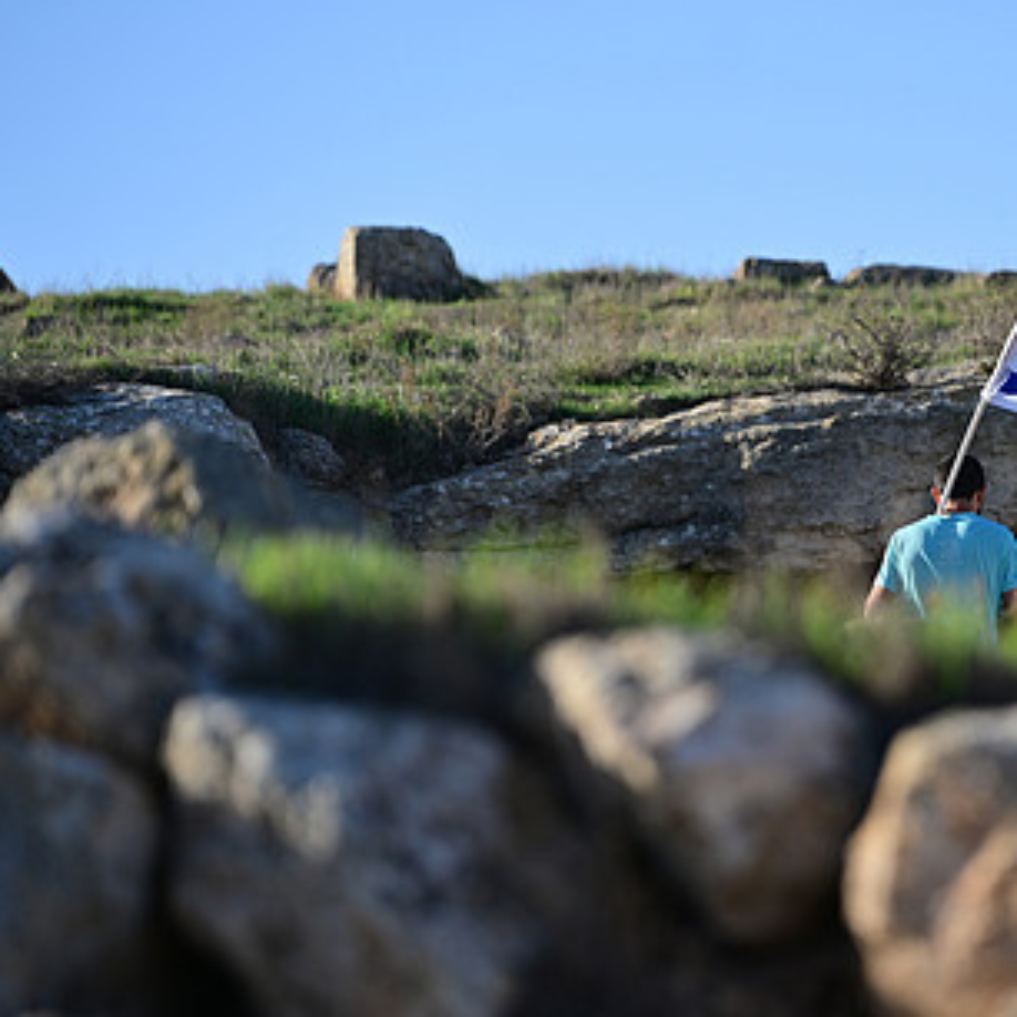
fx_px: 8044
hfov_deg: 7.2
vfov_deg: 7.2
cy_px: 410
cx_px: 798
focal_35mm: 242
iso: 200
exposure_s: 1/2500
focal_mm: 150
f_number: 3.2
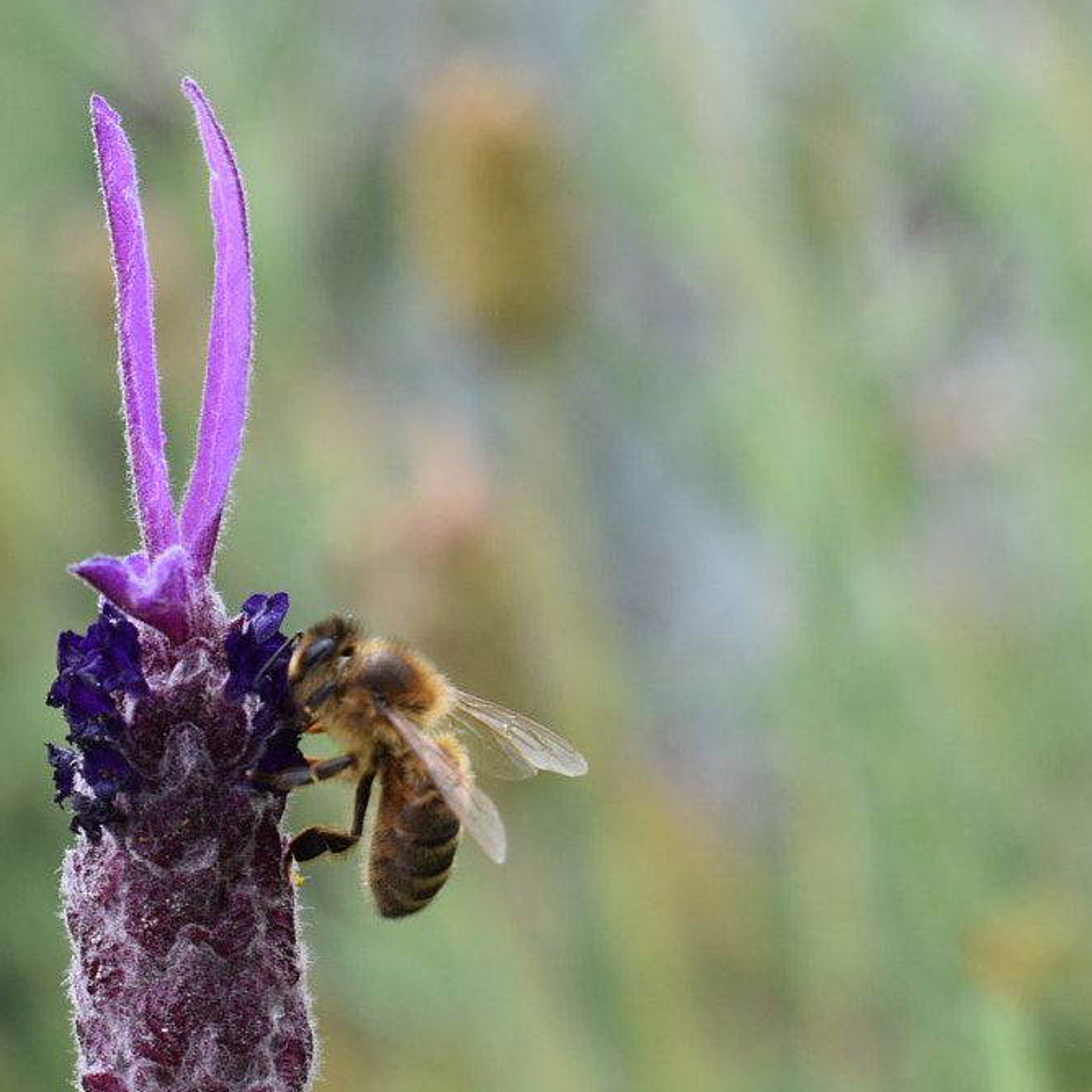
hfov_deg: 10.4
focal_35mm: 168
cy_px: 611
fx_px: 5997
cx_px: 239
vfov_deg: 10.4
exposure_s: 1/200
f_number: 7.1
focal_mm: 55
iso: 400
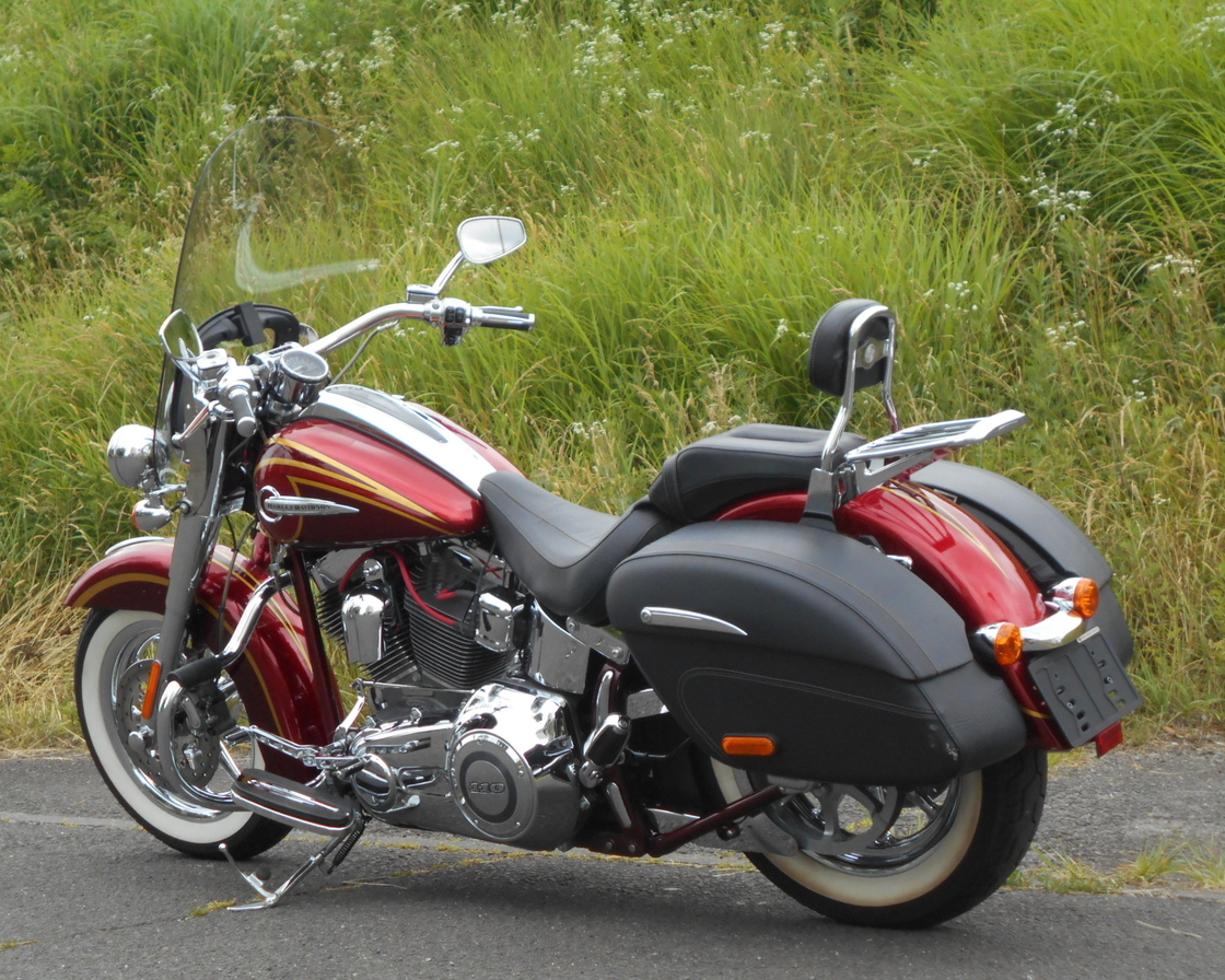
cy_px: 490
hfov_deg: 27.5
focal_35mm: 69
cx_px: 576
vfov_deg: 22.2
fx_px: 2502
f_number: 5.3
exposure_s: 1/250
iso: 160
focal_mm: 11.6
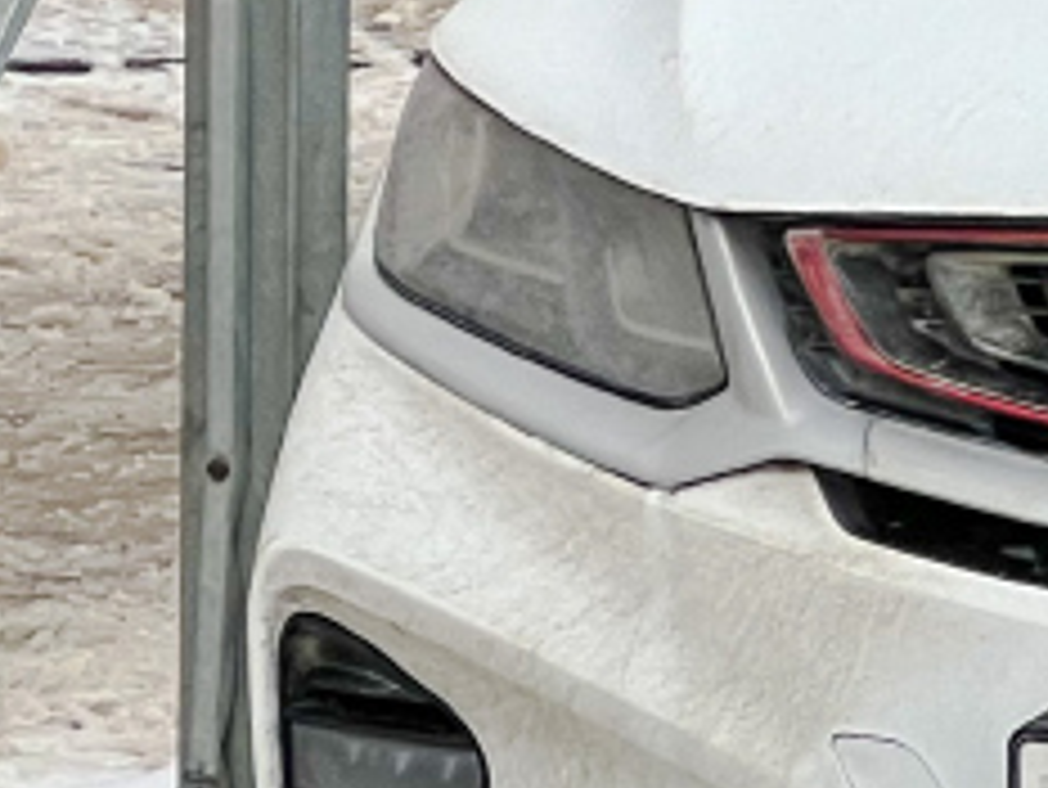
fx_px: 13025
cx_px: 2343
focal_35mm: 430
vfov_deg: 3.5
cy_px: -88
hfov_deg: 4.5
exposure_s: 1/156
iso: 32
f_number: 2.8
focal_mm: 9
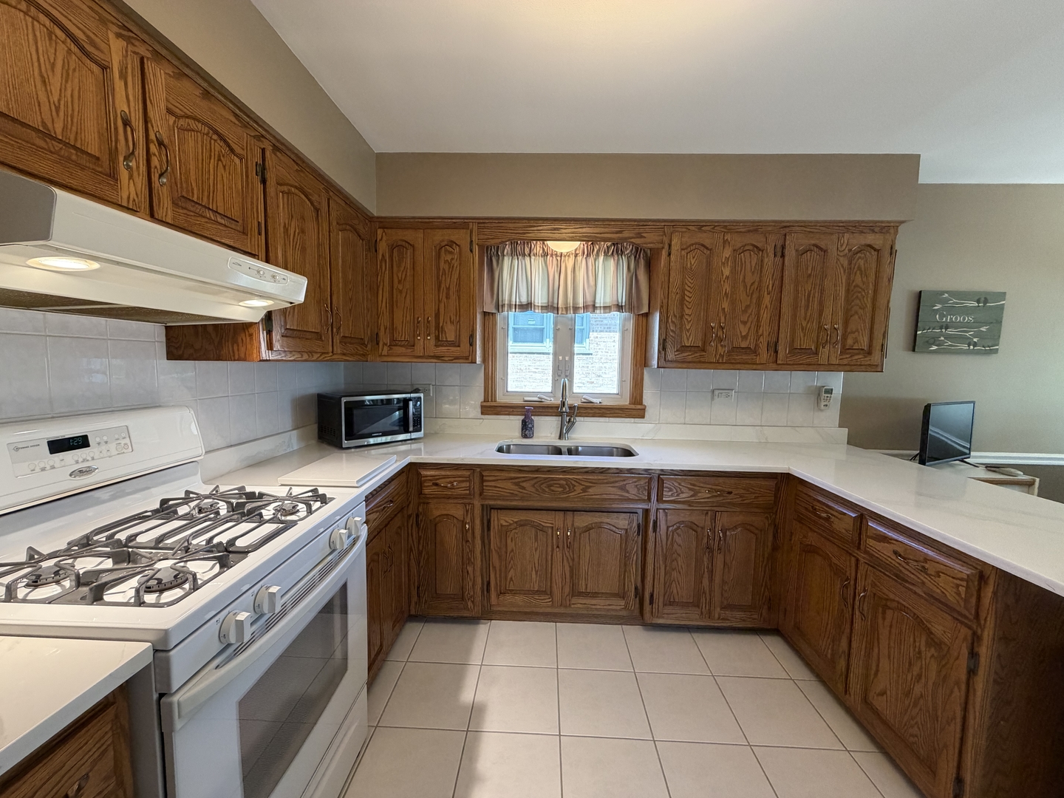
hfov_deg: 102.1
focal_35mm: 14
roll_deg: -1.1
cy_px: 399
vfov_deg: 85.7
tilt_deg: -5.0
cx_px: 532
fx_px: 430
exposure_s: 1/120
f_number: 2.2
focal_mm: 2.22
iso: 250
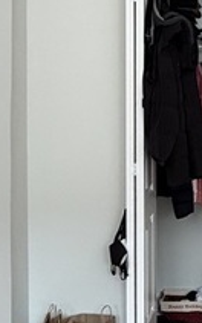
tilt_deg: -2.3
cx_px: 260
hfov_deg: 16.3
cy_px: 109
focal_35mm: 76
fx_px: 669
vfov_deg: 27.0
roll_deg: +0.1
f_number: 2.2
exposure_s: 1/121
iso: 250
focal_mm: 2.22
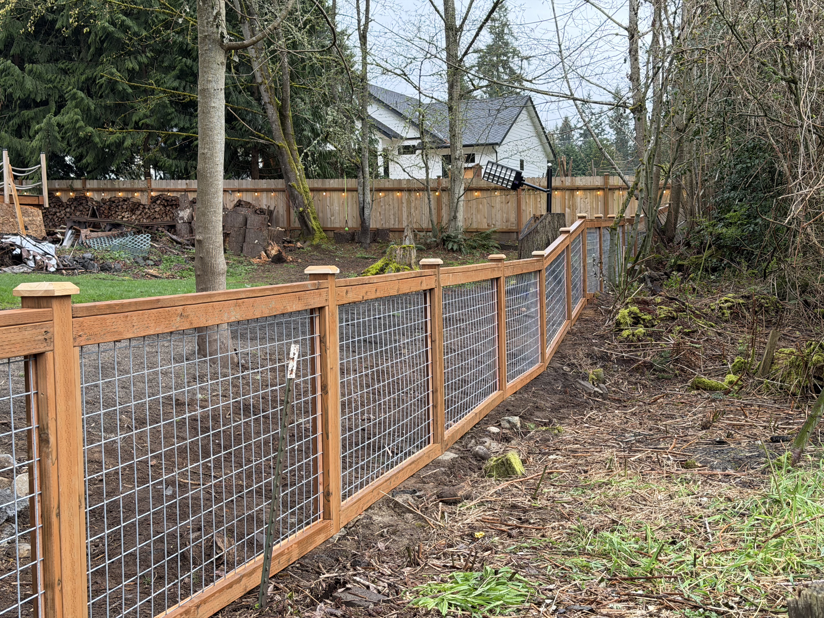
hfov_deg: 39.7
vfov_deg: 30.3
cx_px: 412
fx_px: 1143
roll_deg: +2.2
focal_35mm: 48
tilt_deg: -2.8
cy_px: 309
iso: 64
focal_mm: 6.76
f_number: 1.78
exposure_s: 1/200
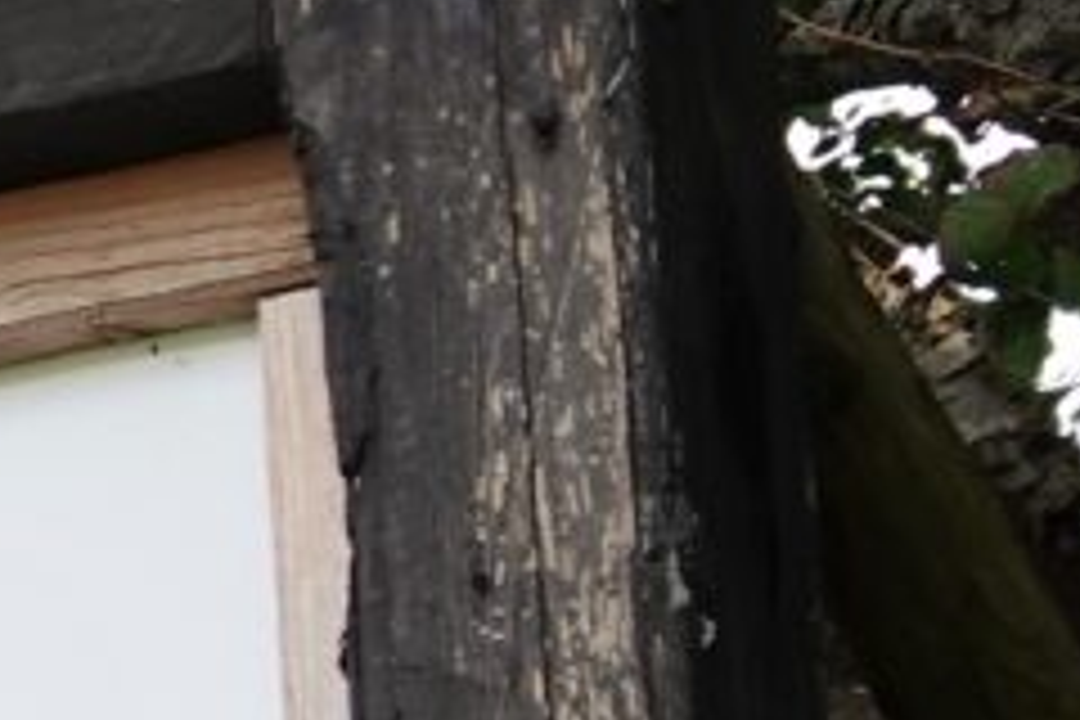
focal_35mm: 368
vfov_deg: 3.6
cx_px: -3096
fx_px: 11039
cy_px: 2277
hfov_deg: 5.1
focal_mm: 16.92
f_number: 3.5
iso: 100
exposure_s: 1/250
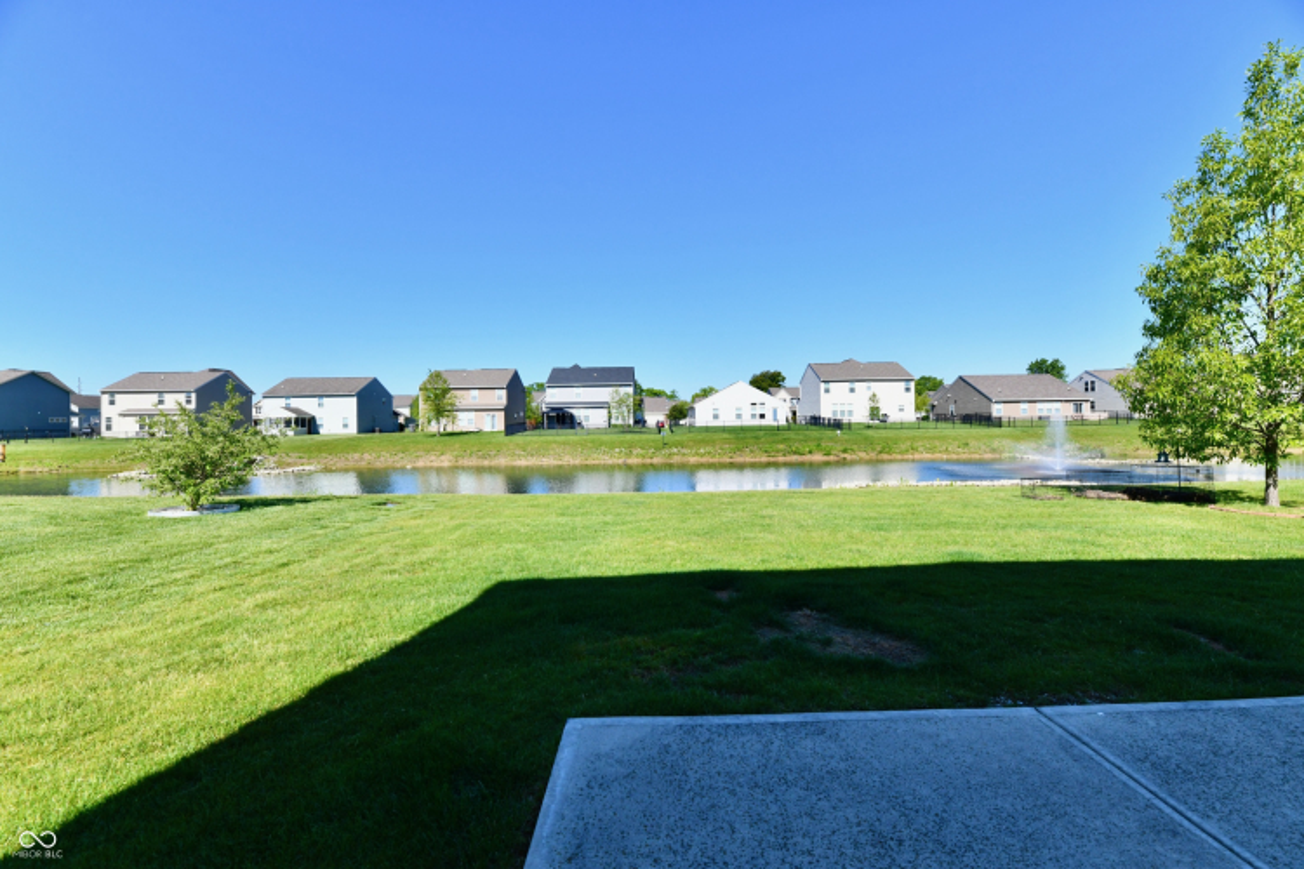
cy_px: 434
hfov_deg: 104.3
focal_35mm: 14
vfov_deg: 81.2
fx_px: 507
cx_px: 652
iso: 640
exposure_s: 1/500
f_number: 11
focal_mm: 14
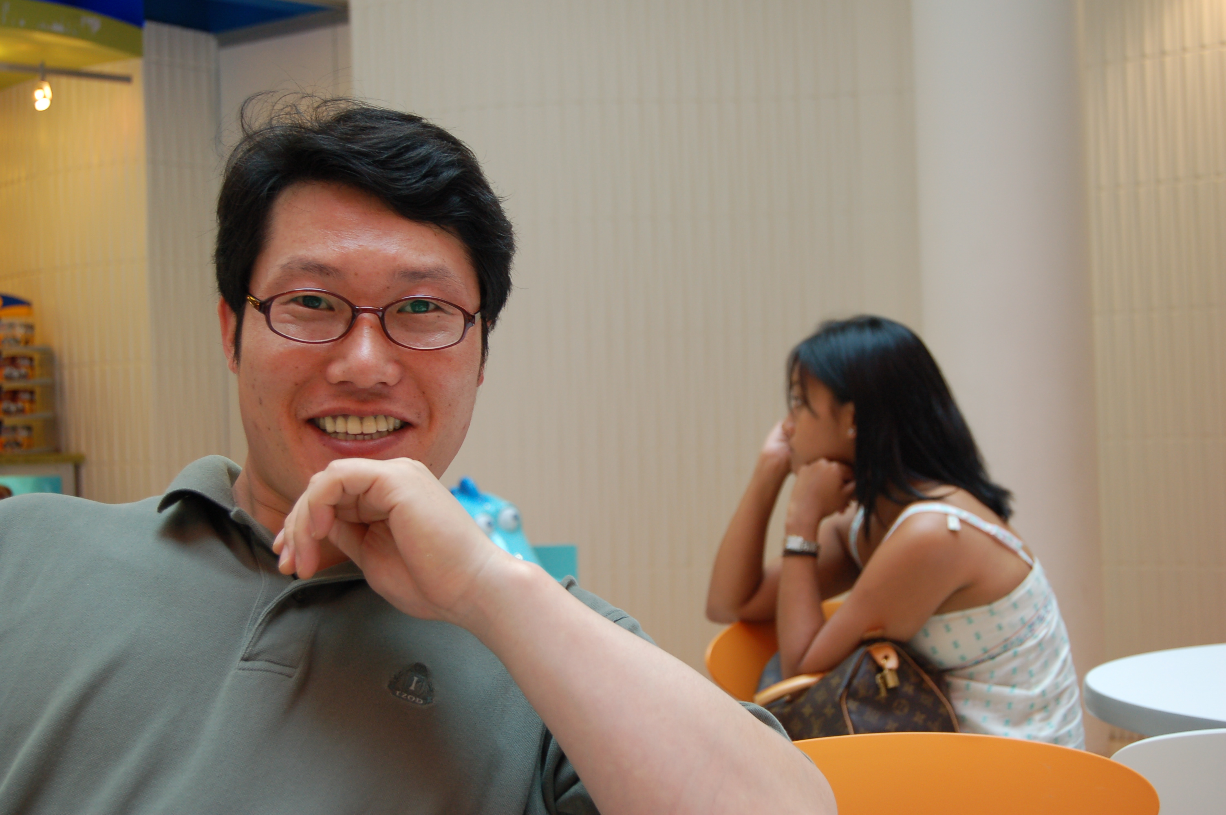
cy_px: 408
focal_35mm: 57
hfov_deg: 35.1
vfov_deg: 23.7
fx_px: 1939
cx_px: 613
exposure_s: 1/30
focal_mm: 38
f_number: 5
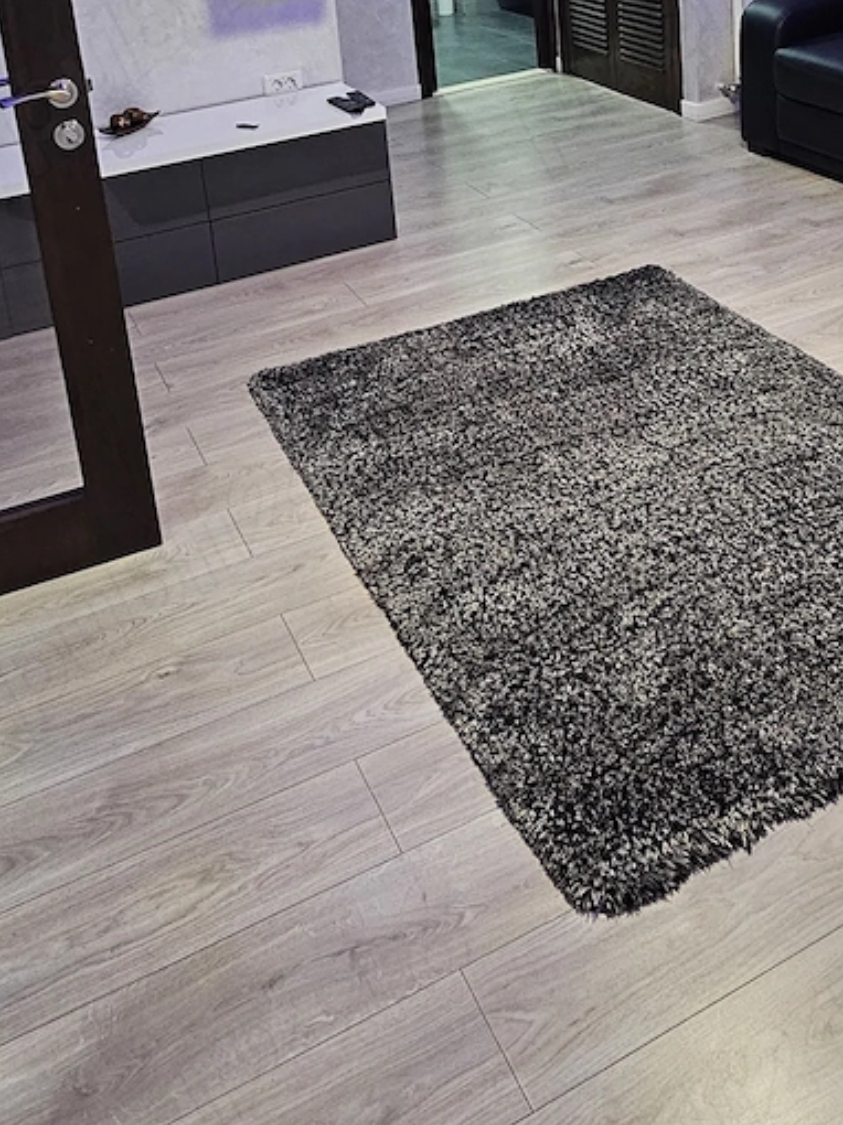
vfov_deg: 47.9
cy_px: 93
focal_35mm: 34
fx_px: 1105
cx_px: 490
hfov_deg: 41.6
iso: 320
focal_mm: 2.2
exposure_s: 1/33.3
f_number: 2.2
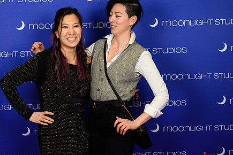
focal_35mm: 64
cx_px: 86
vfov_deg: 21.2
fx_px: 414
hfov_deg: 31.3
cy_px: 77
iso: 800
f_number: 5
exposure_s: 1/200
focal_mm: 48
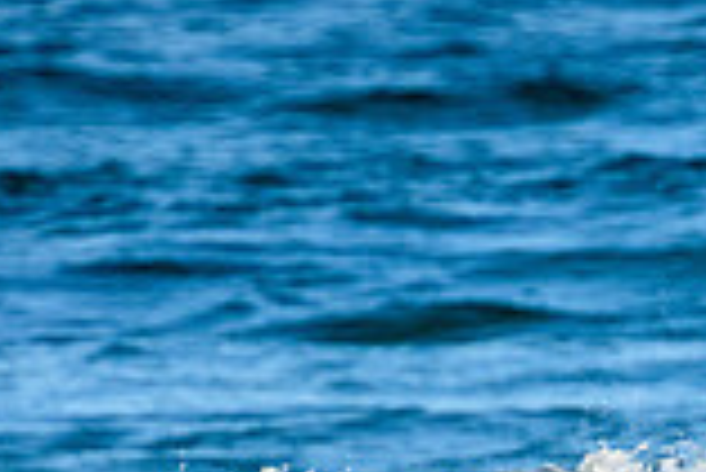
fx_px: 57885
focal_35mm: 2949
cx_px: 953
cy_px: 784
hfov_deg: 0.7
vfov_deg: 0.5
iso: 1600
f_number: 11
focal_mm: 800
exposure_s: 1/2000
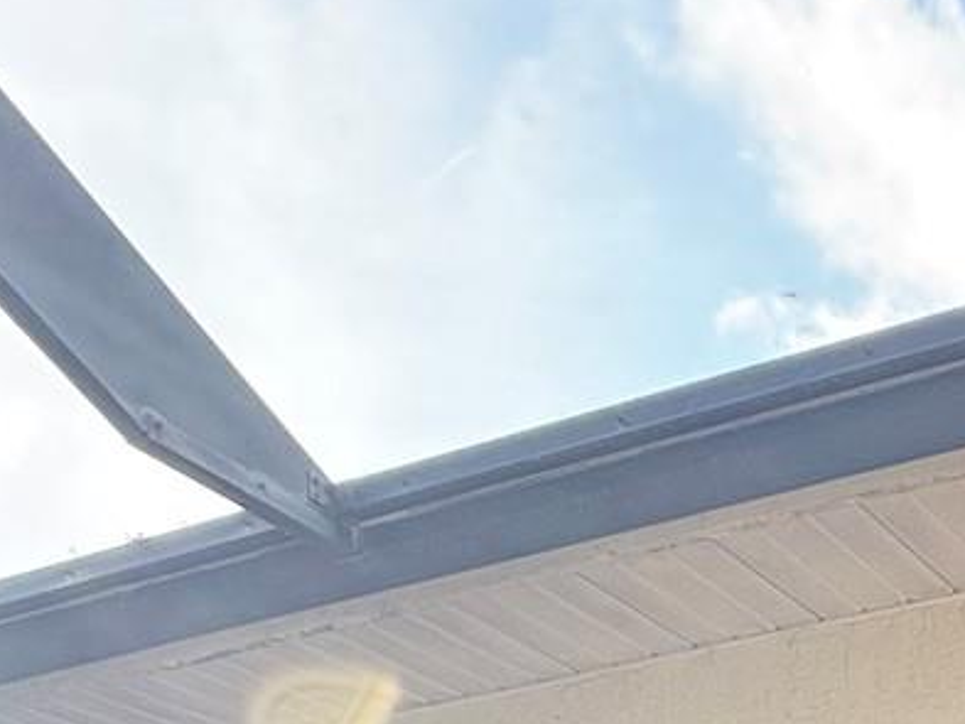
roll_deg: +2.3
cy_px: 1416
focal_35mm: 57
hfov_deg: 29.0
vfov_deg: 18.2
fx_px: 1589
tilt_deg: -3.5
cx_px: 1169
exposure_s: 1/99
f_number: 2.2
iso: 200
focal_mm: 2.22
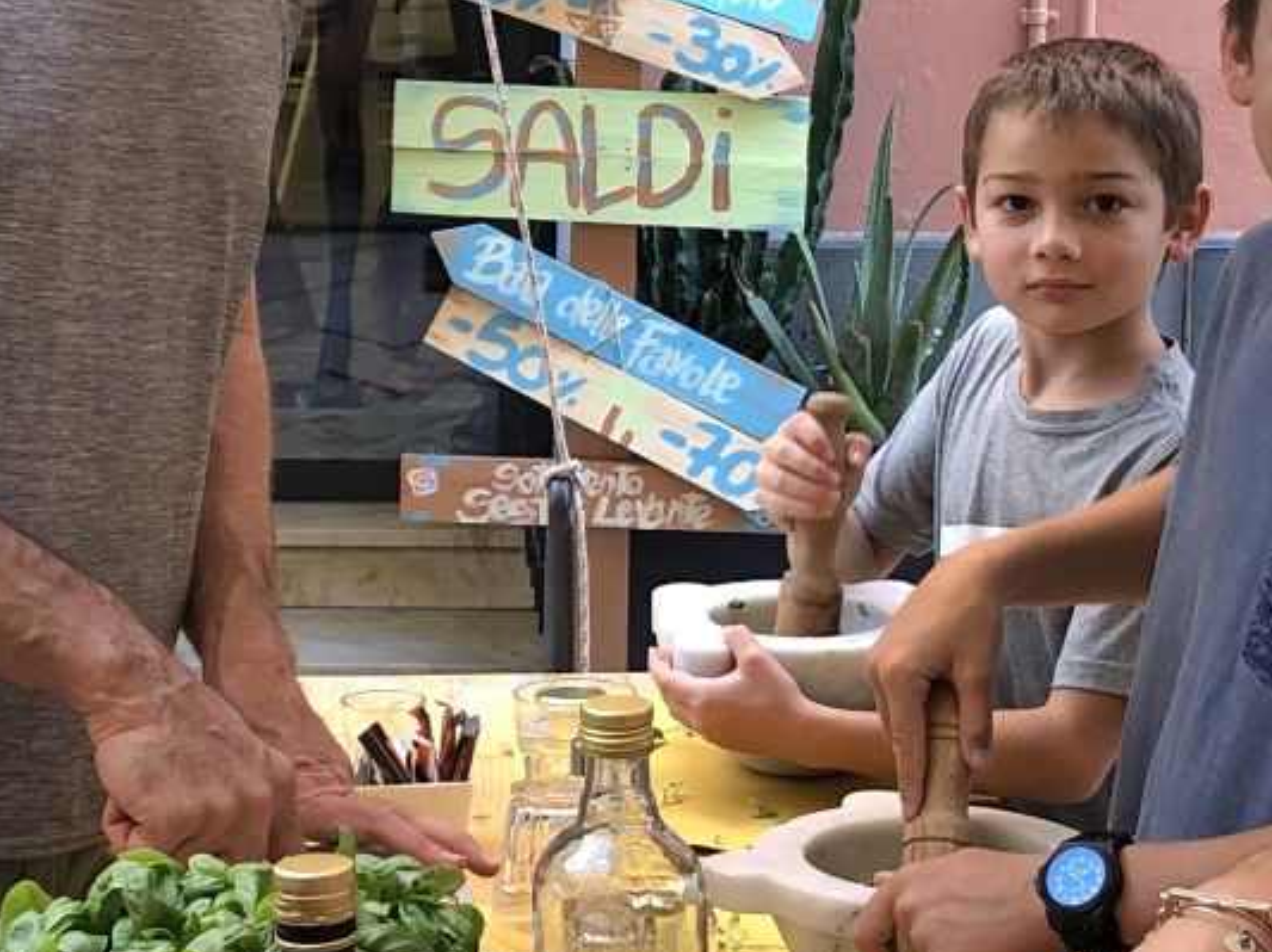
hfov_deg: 18.5
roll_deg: -0.5
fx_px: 3892
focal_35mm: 106
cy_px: 310
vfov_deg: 13.9
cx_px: 473
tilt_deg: -9.4
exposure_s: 1/100
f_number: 1.8
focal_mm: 3.99
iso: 40
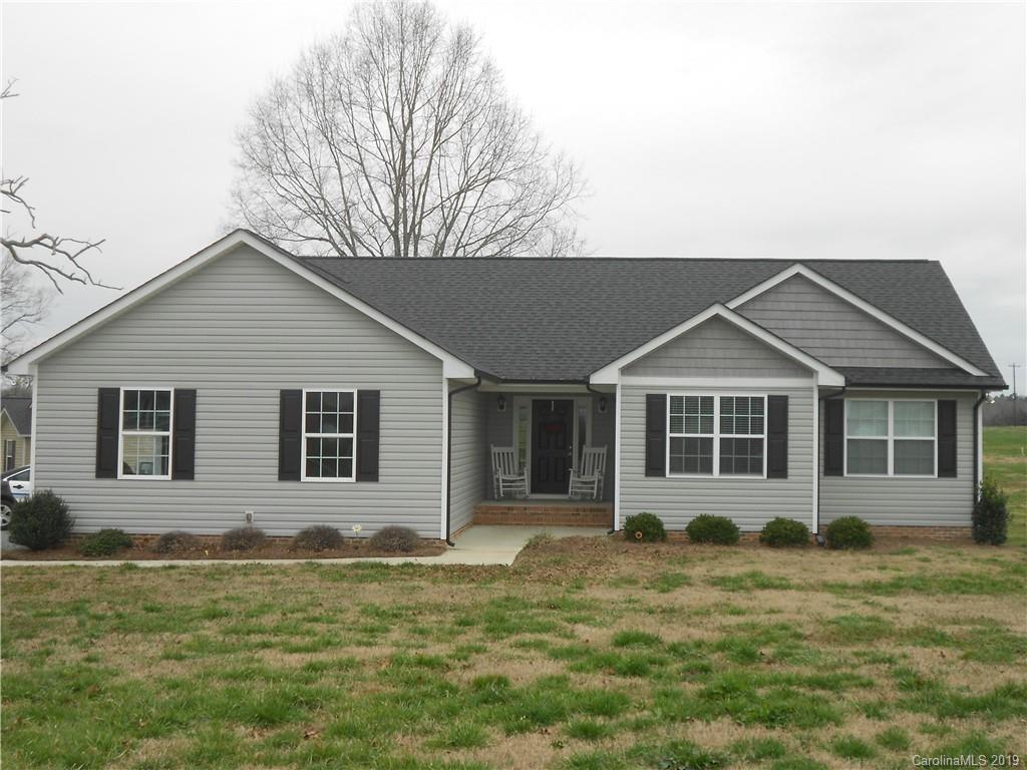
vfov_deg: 33.6
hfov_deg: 43.9
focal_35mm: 43
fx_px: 1276
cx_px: 514
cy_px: 385
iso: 80
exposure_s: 1/100
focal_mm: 7.7
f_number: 4.2
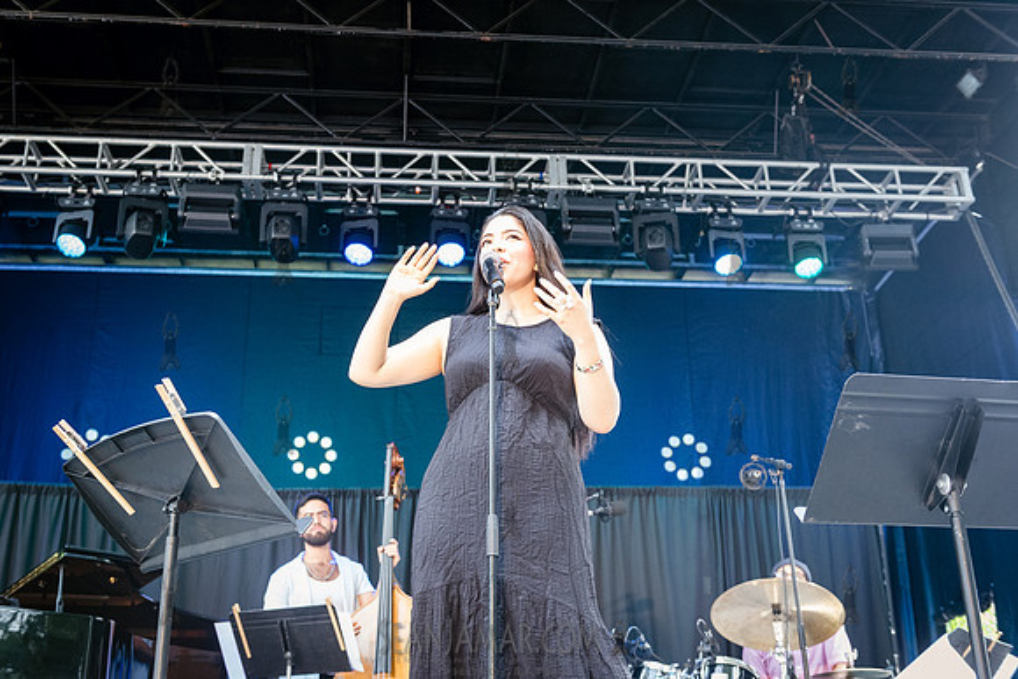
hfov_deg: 48.3
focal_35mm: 40
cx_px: 493
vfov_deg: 33.3
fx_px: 1136
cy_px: 339
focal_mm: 38
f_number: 4
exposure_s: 1/400
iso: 2500
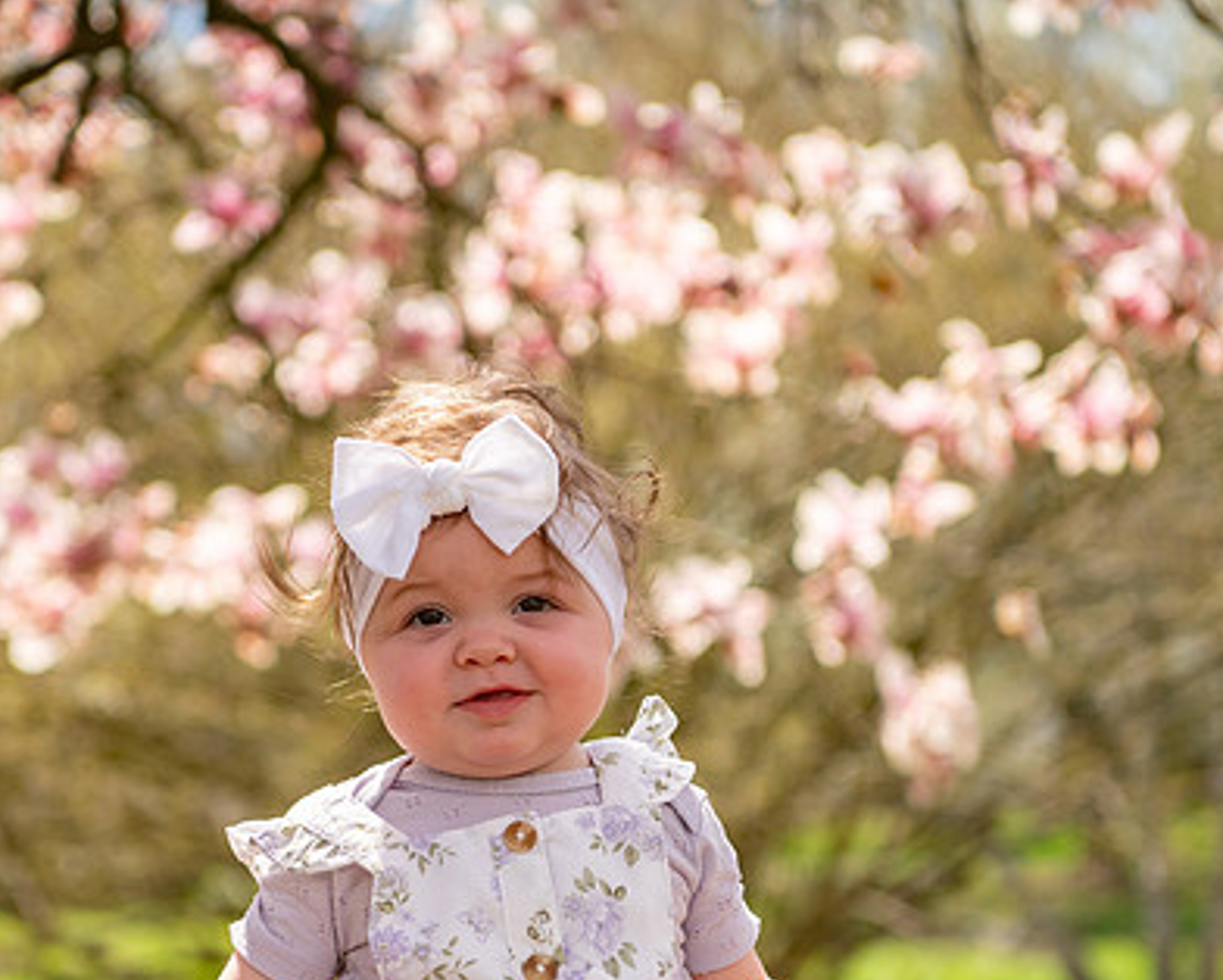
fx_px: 4382
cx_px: 515
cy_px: 648
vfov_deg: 12.7
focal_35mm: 121
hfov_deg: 15.9
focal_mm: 70
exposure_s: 1/4000
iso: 400
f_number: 3.5
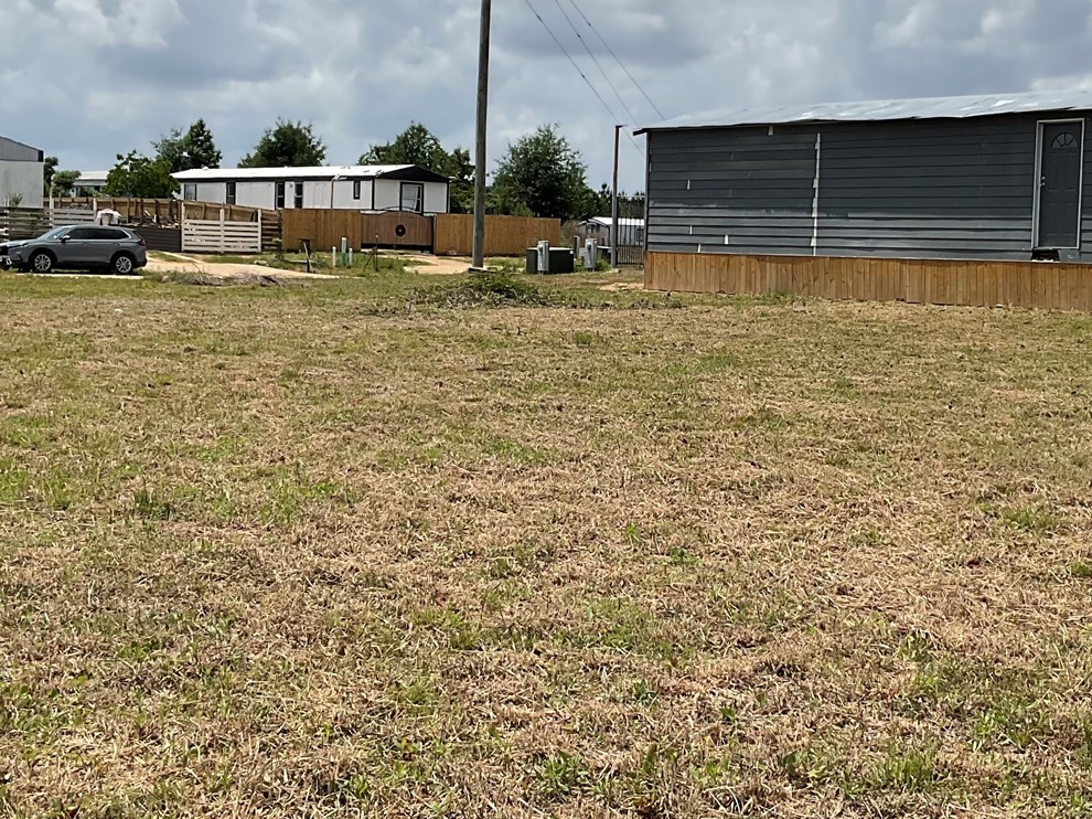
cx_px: 715
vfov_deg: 24.4
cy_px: 375
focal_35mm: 60
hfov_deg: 32.0
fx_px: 1892
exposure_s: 1/3534
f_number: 1.8
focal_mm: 3
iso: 16
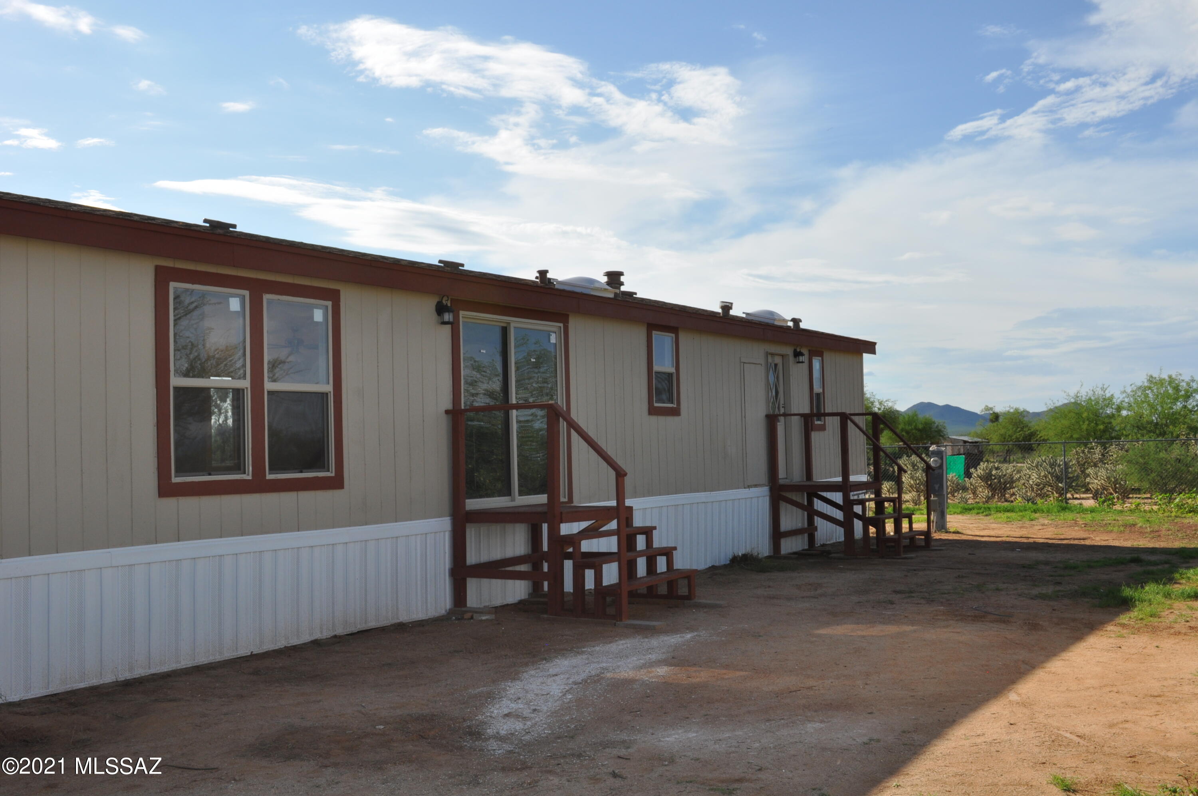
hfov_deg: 53.2
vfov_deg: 36.8
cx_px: 599
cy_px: 398
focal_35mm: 36
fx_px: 1196
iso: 200
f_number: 14
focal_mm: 24
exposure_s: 1/200
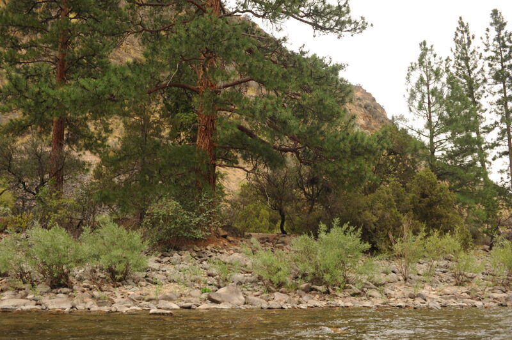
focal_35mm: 35
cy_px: 170
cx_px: 256
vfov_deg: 37.8
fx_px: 497
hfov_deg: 54.5
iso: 320
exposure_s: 1/80
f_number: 5
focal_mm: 35
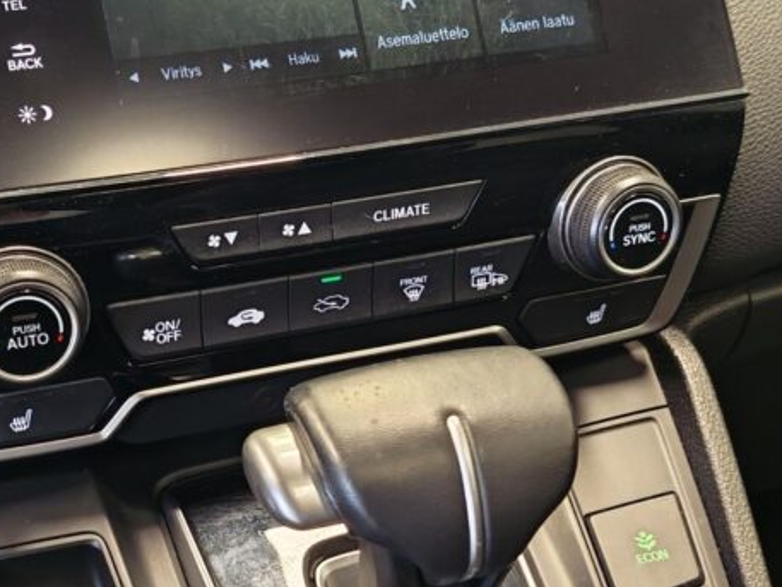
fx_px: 1469
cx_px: 282
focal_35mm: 65
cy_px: 342
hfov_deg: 29.7
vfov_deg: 22.6
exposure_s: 1/50
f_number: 1.6
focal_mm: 5.4
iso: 500
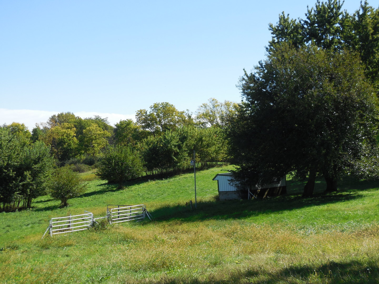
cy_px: 142
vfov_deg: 22.3
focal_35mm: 66
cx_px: 190
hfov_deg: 29.4
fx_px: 723
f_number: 4.2
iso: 125
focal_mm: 10.9
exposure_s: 1/640
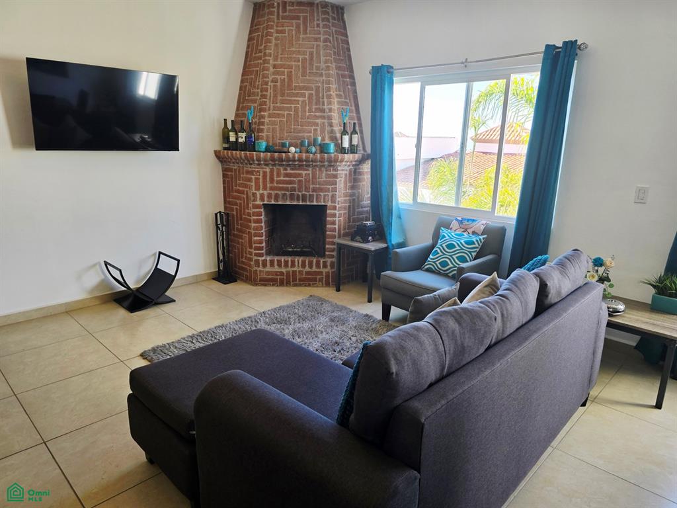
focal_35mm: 23
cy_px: 254
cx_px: 338
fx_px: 450
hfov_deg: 73.9
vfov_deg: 58.9
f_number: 1.7
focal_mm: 6.3
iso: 40
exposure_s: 1/120
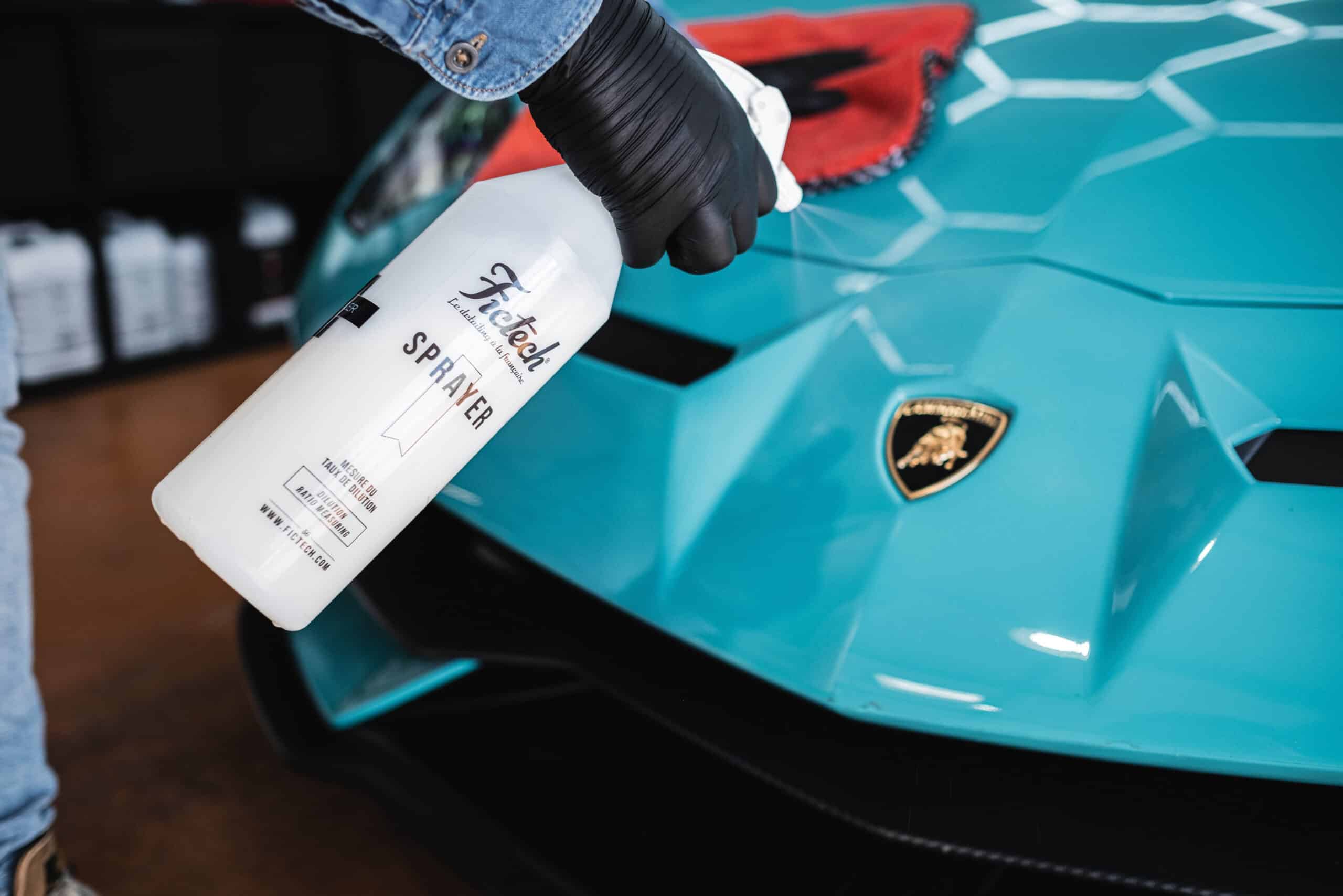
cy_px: 448
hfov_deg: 54.4
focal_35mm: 35
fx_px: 1306
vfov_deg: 37.9
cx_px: 672
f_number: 2
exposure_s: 1/160
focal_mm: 23
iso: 320
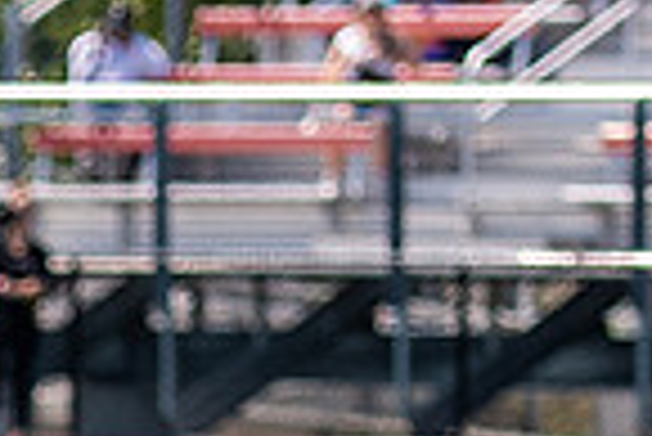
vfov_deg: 1.7
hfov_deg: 2.5
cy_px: 775
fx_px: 14829
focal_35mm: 818
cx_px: -780
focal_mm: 98
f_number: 2.8
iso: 160
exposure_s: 1/2000
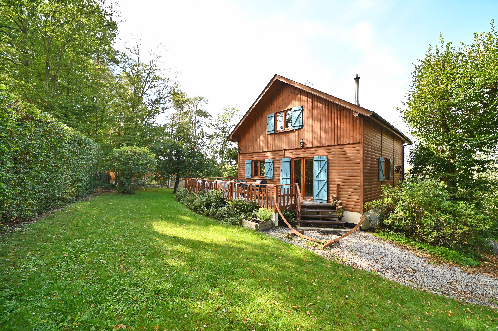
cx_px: 249
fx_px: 194
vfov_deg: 81.1
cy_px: 166
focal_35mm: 14
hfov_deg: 104.3
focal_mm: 14
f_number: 6.3
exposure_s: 1/320
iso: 100
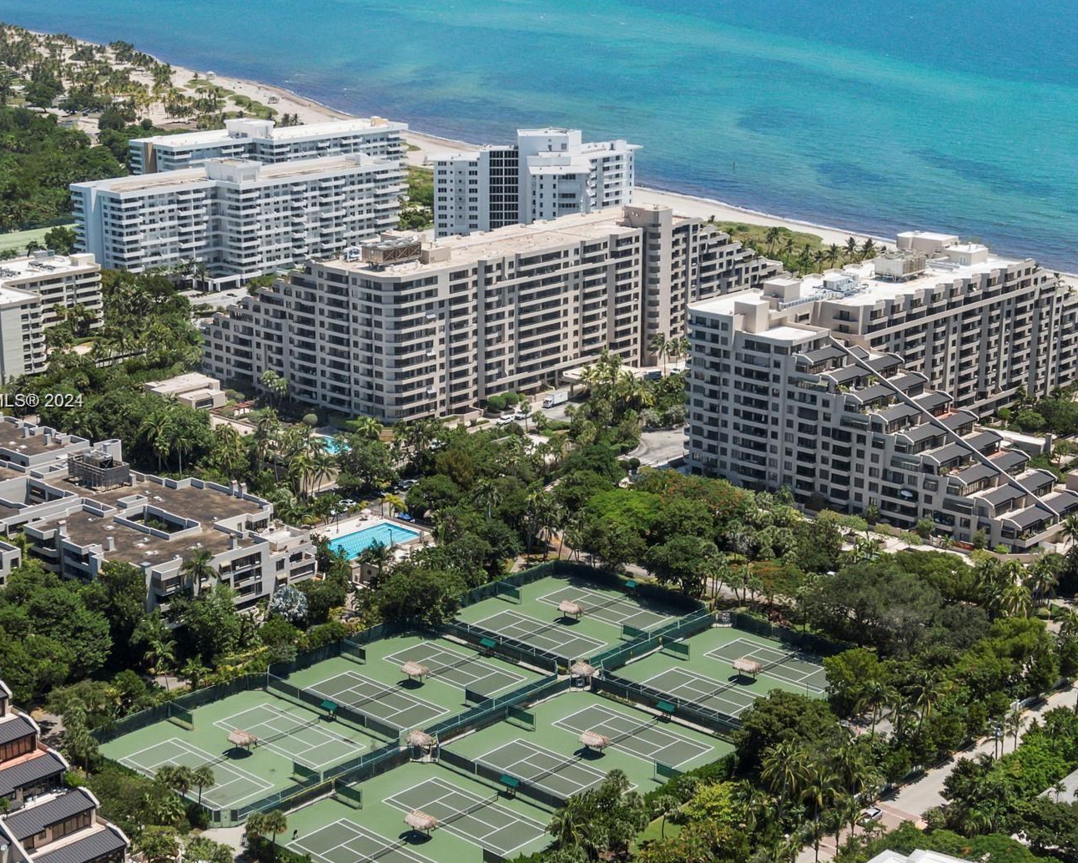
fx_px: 1851
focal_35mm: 58
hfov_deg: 32.5
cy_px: 403
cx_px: 485
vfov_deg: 26.2
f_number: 3.8
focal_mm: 8.6
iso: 100
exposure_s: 1/1000
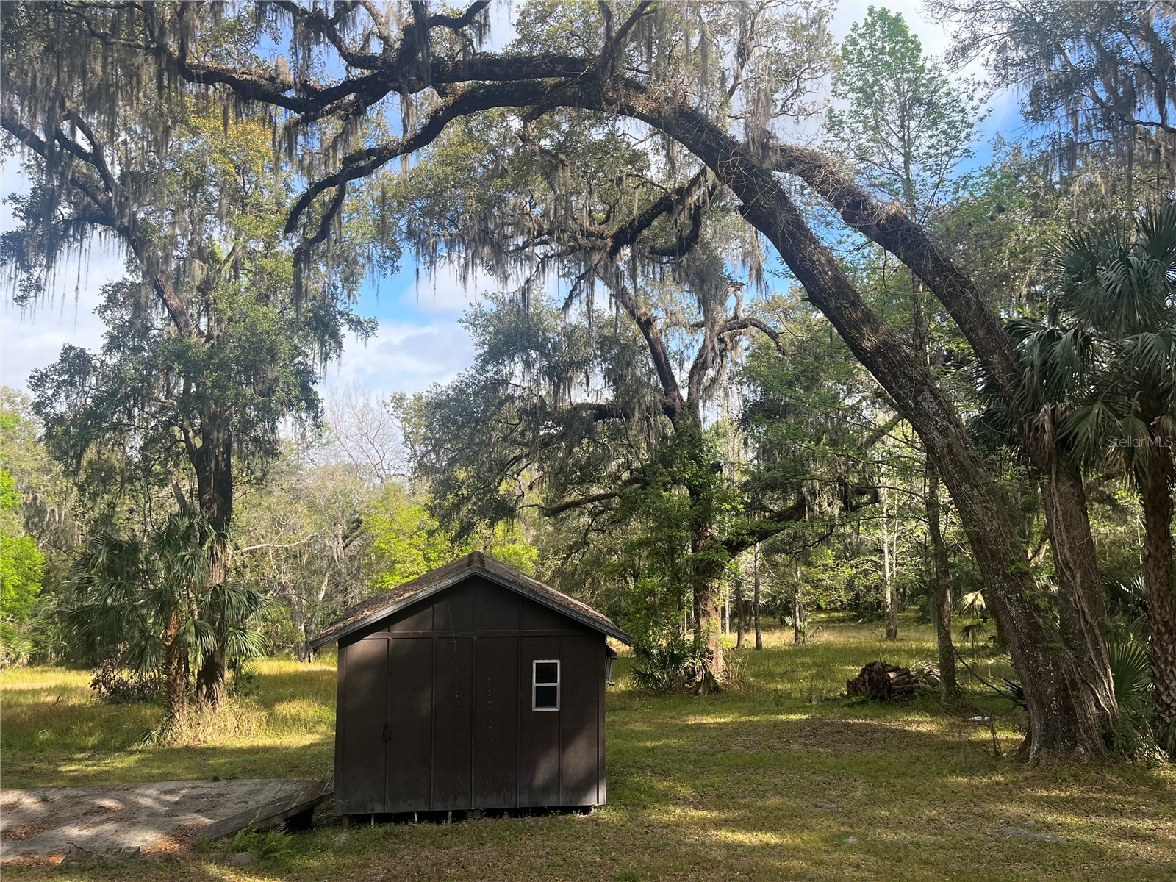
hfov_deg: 67.3
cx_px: 588
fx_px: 883
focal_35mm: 26
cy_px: 441
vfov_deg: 53.1
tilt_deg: +4.5
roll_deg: -0.3
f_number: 1.6
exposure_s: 1/1186
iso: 50
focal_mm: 5.1
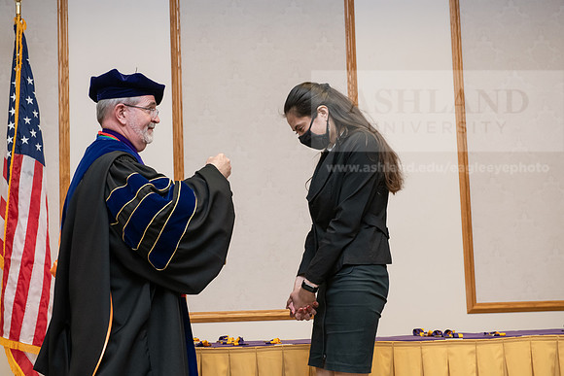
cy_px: 188
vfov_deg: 20.6
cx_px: 282
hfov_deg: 30.5
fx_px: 1034
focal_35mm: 66
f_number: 5.6
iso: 2000
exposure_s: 1/200
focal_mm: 66
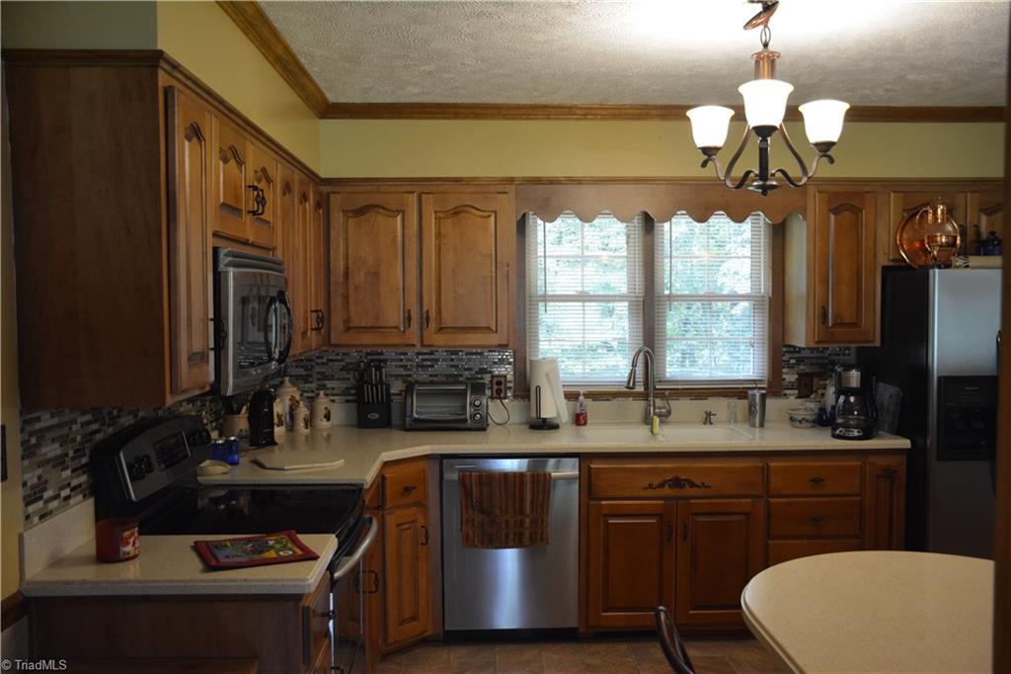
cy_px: 337
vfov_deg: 39.9
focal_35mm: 33
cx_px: 506
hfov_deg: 57.2
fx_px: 926
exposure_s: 1/50
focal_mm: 22
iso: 800
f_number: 3.5
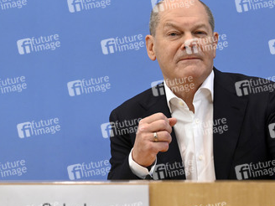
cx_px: 184
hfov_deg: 19.0
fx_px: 818
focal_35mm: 103
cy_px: 107
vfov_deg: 14.4
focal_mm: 78
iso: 3200
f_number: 5
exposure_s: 1/1000
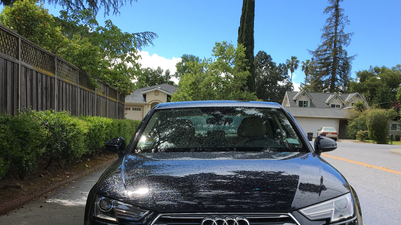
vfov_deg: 22.7
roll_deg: -2.3
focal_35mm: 52
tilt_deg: -5.2
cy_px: 188
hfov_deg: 39.9
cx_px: 208
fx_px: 553
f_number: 2.2
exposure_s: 1/905
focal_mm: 4.15
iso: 25
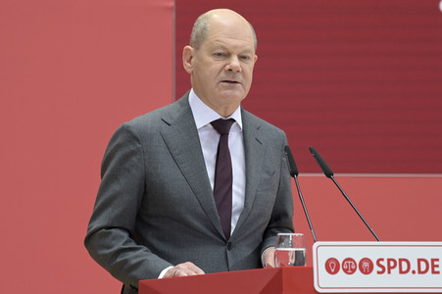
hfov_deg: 7.6
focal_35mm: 270
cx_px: 221
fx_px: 3312
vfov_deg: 5.1
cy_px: 147
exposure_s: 1/500
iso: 1600
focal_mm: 270
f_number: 5.6
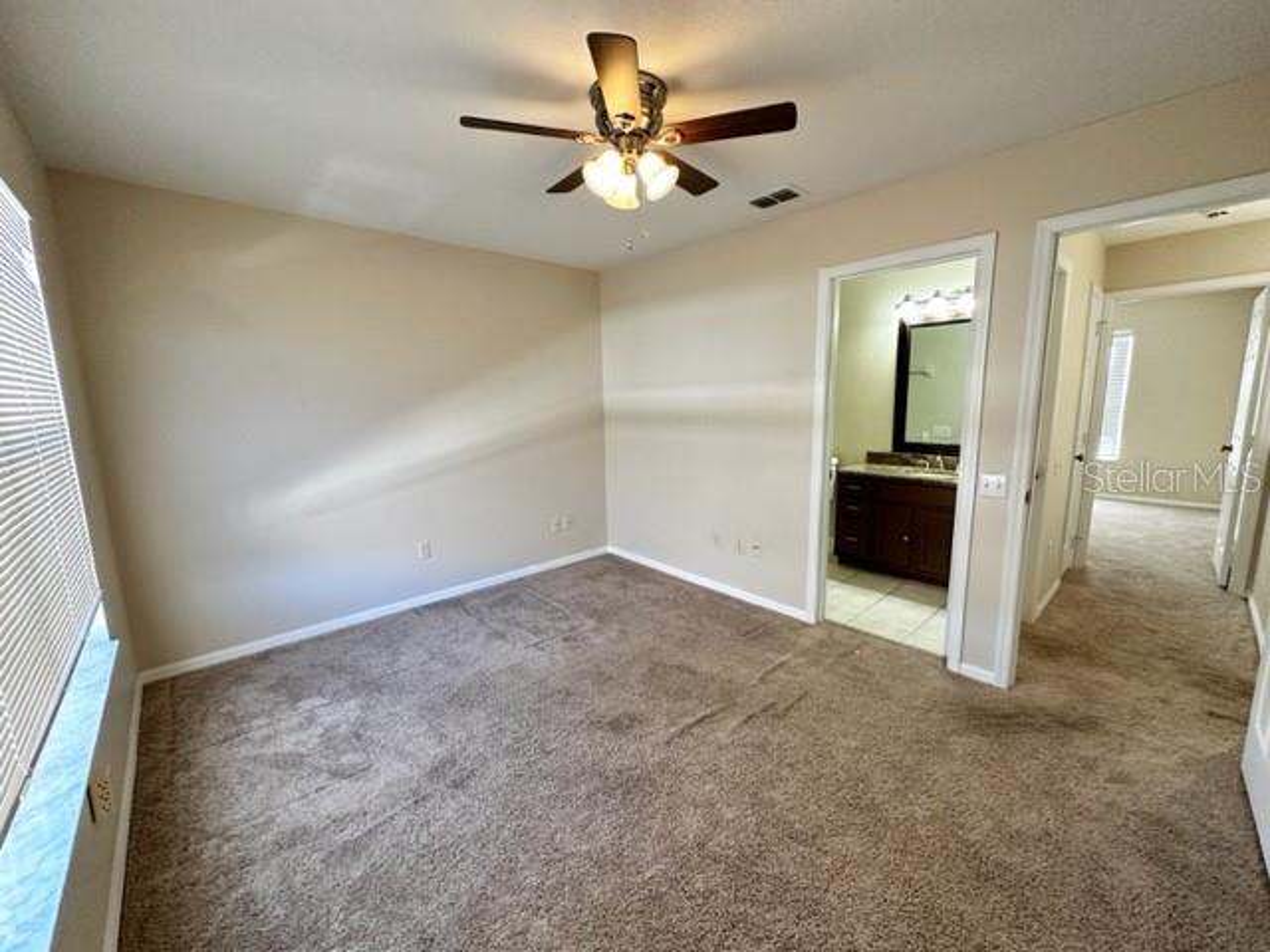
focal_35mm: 14
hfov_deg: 102.1
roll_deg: +0.4
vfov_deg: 85.7
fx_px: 514
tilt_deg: -8.2
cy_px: 476
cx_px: 635
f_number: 2.2
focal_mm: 2.22
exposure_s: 1/120
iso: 250
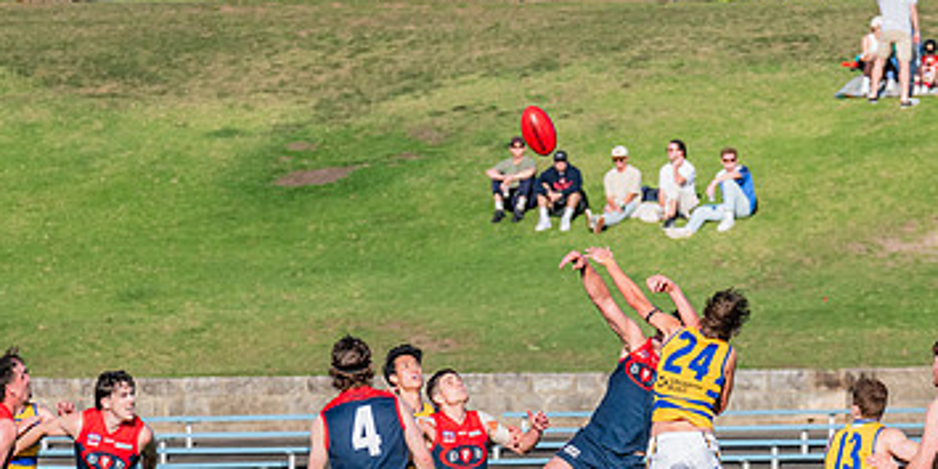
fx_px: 14106
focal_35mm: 582
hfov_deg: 3.8
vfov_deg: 1.9
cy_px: 355
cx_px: 586
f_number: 10
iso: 800
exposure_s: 1/1600
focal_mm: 330
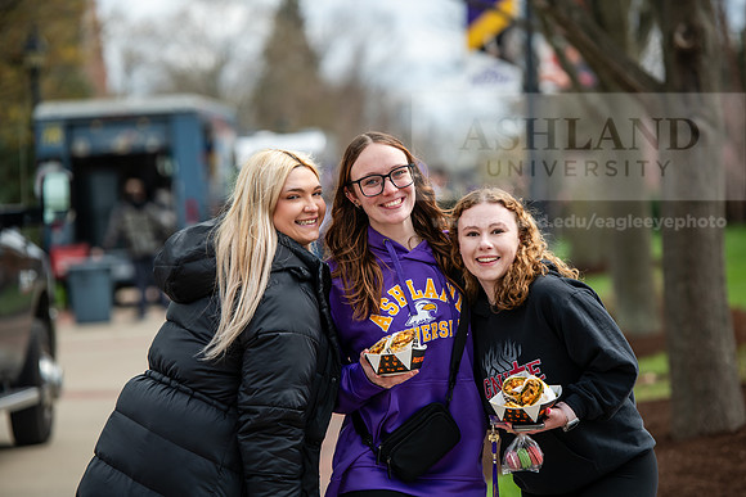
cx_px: 373
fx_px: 3316
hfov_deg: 12.8
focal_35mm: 160
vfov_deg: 8.6
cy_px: 248
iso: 160
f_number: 3.5
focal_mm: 160
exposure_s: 1/640
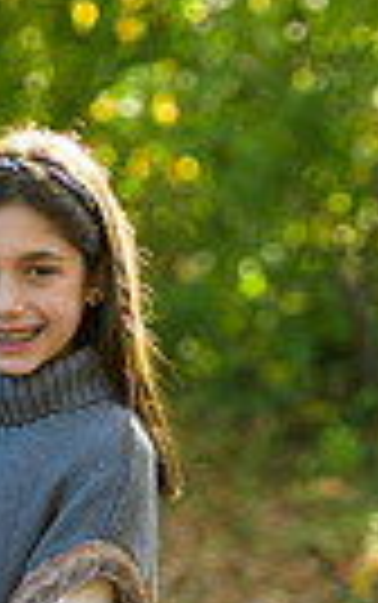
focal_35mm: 315
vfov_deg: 6.6
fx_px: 5181
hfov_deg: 4.2
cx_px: -9
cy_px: 603
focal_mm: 92
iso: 200
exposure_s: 1/200
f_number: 3.2
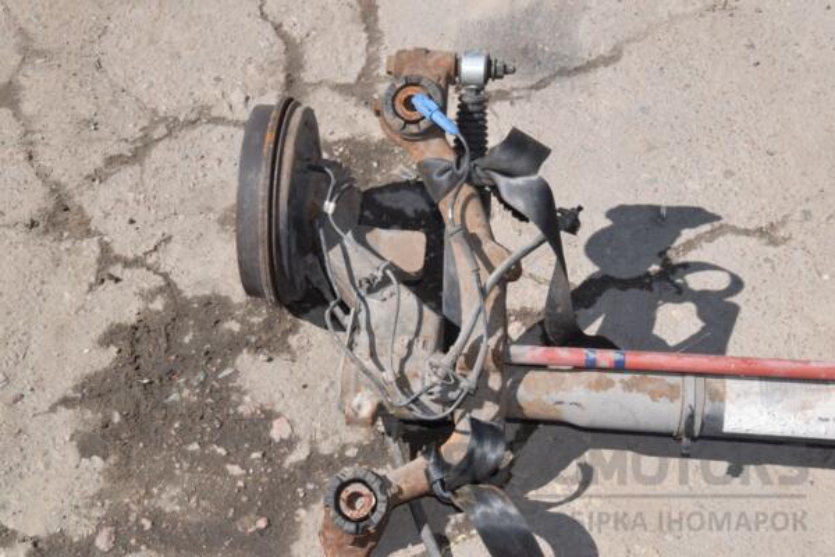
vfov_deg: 21.6
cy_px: 278
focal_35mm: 63
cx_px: 418
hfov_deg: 31.9
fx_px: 1461
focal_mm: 42
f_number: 25
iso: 800
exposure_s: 1/200
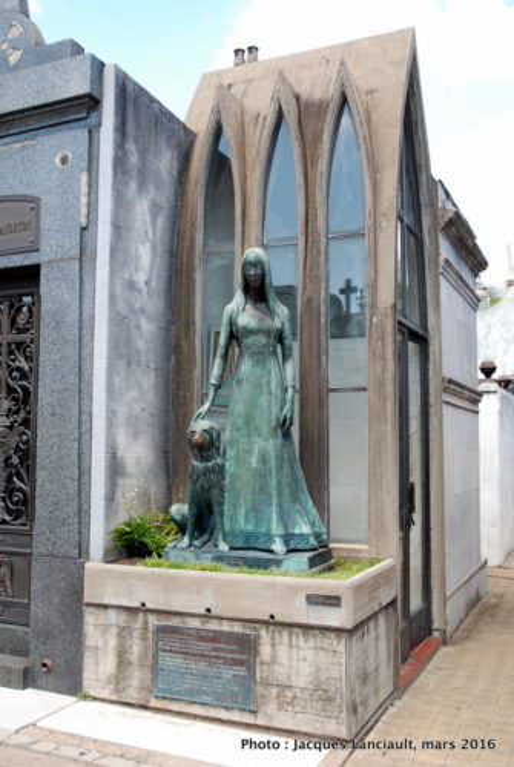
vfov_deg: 57.2
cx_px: 257
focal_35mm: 33
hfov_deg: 40.1
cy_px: 384
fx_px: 704
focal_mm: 22
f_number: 5
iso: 100
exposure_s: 1/100
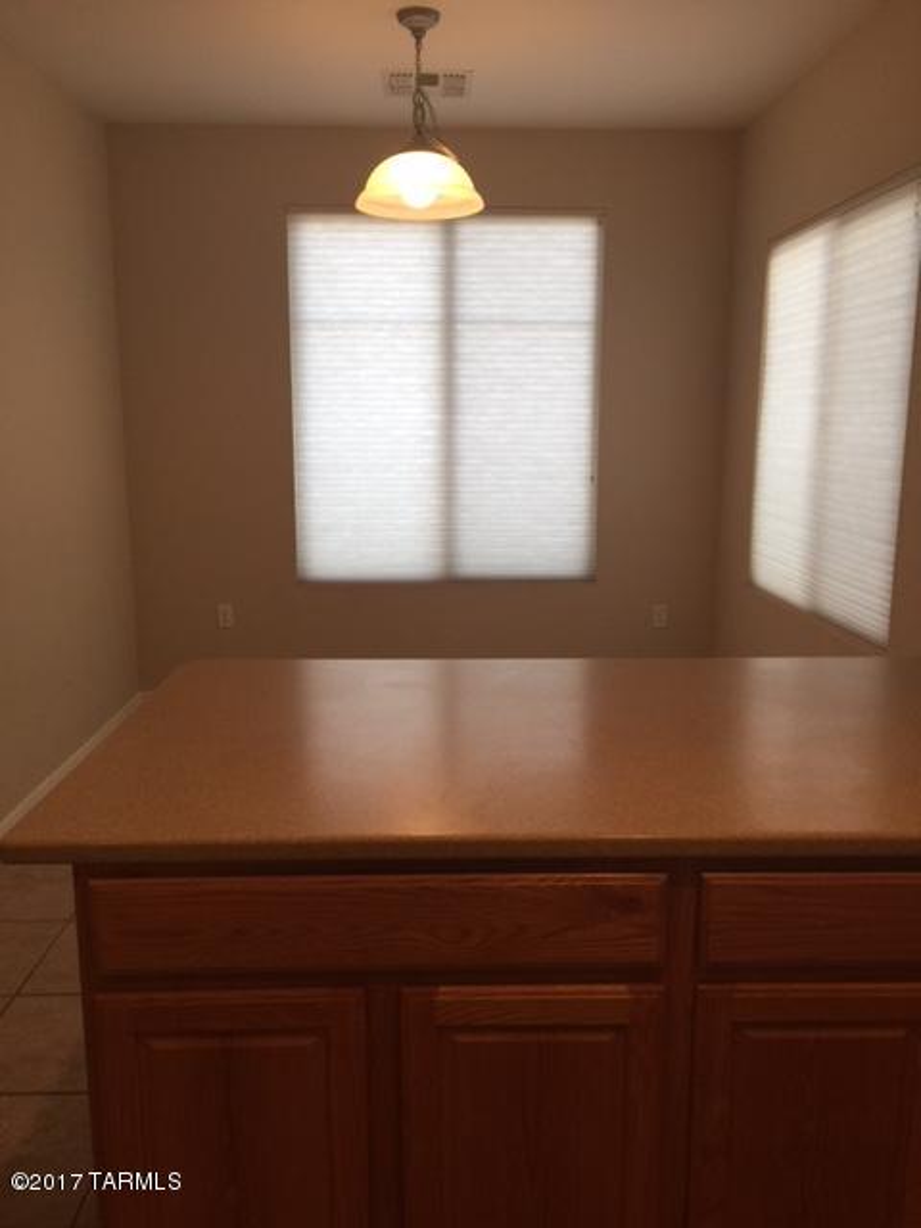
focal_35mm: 29
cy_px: 614
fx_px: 1029
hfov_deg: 48.2
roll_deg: -0.9
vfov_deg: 61.7
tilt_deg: -9.2
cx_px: 460
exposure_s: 1/40
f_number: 2.2
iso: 40
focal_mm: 4.15
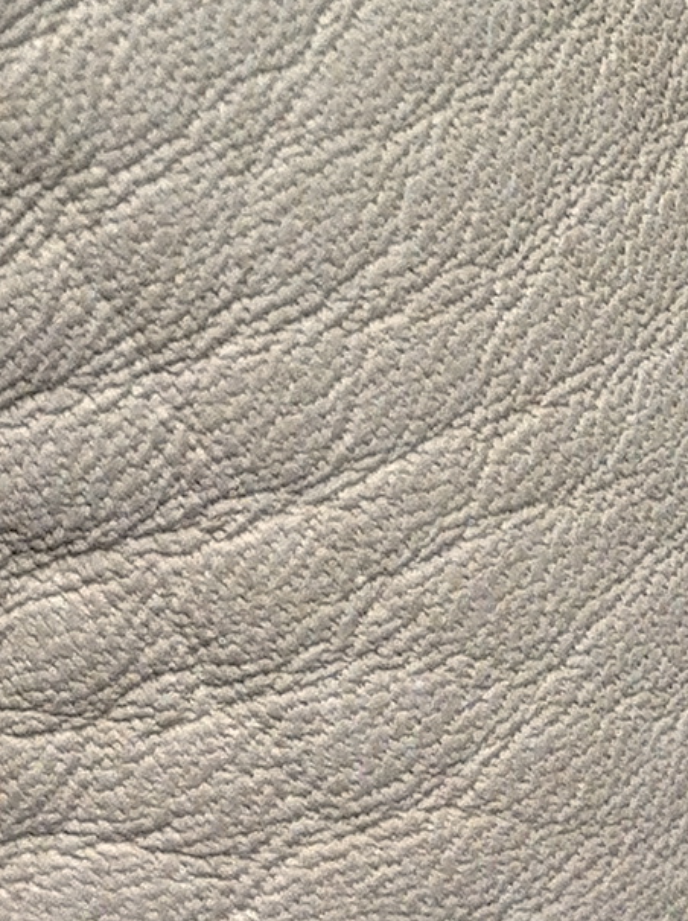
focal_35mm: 150
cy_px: -877
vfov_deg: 11.9
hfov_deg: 9.9
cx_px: 268
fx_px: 3985
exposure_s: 1/30
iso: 100
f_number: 2.8
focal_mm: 3.85
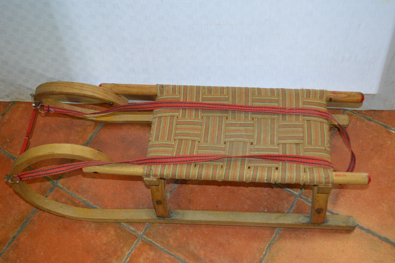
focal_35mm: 44
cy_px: 132
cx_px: 198
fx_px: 477
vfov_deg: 30.8
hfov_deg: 45.0
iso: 800
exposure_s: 1/60
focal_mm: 29
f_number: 4.5
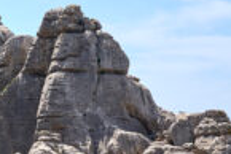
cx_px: -132
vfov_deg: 8.3
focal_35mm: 166
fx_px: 1069
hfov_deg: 11.7
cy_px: 117
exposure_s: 1/320
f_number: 8
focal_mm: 34.5
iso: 100
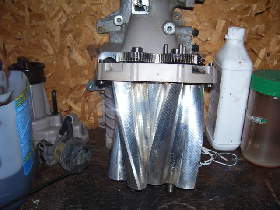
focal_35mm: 34
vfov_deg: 41.8
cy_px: 105
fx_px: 275
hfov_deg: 54.0
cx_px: 140
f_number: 2.7
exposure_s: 1/60
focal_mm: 5.6
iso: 125
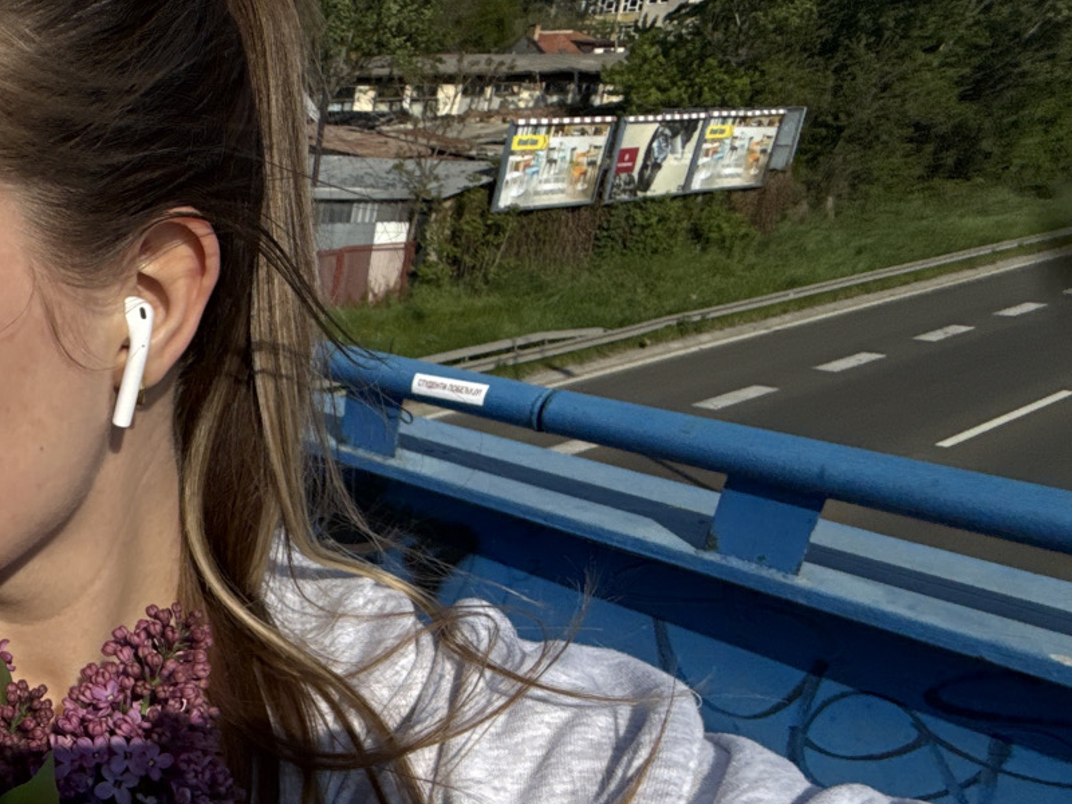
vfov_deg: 40.1
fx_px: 1084
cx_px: -131
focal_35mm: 35
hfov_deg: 41.1
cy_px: 551
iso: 50
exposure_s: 1/4425
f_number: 2.2
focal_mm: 2.22
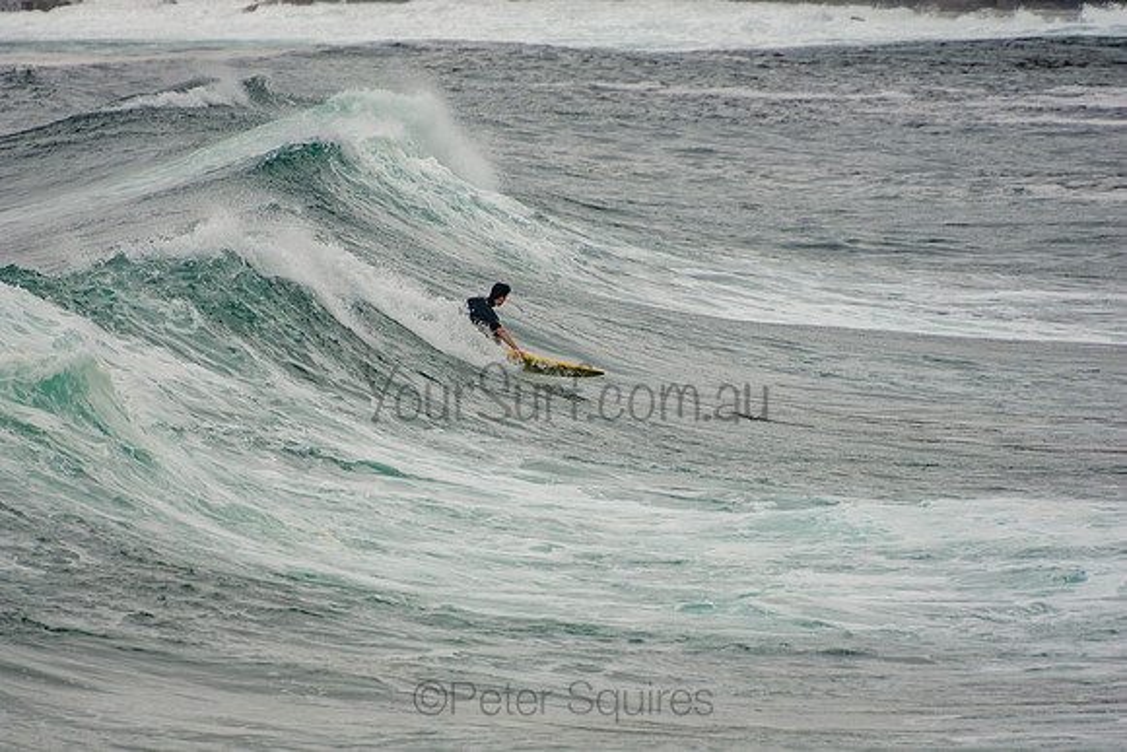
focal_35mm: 600
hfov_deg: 3.4
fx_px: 18787
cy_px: 376
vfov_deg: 2.3
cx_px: 564
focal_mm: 400
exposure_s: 1/1250
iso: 200
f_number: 5.6
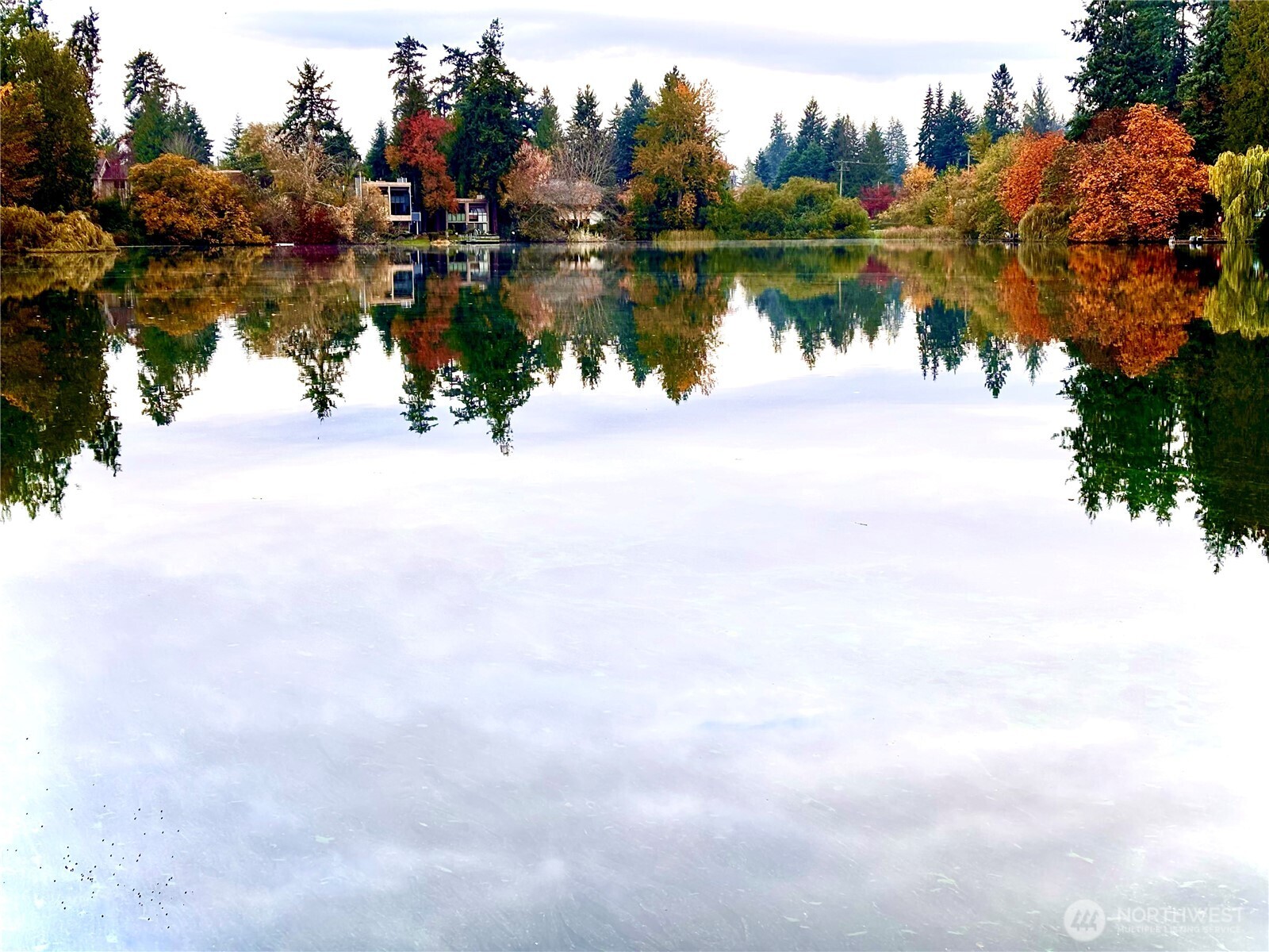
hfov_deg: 36.8
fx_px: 1906
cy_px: 476
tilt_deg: -8.3
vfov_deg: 28.0
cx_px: 634
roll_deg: +0.3
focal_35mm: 52
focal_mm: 5.96
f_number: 1.6
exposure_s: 1/495
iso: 32
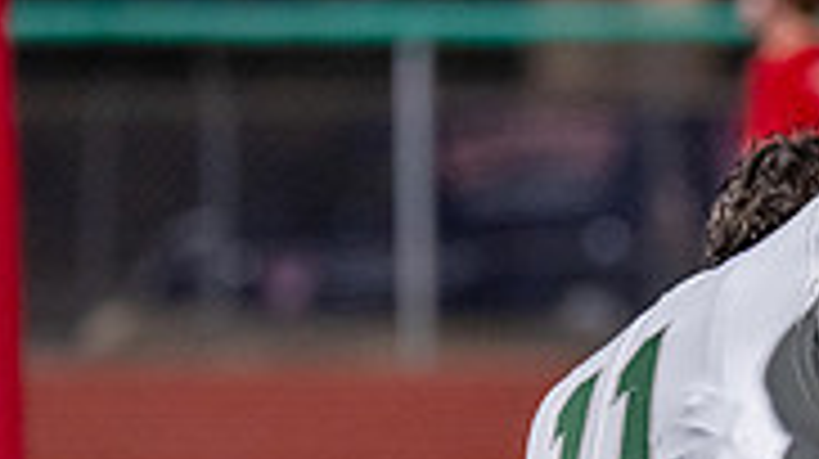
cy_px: 597
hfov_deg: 3.0
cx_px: 987
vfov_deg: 1.7
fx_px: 15362
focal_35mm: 708
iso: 3200
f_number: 2.8
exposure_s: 1/1000
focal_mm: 155
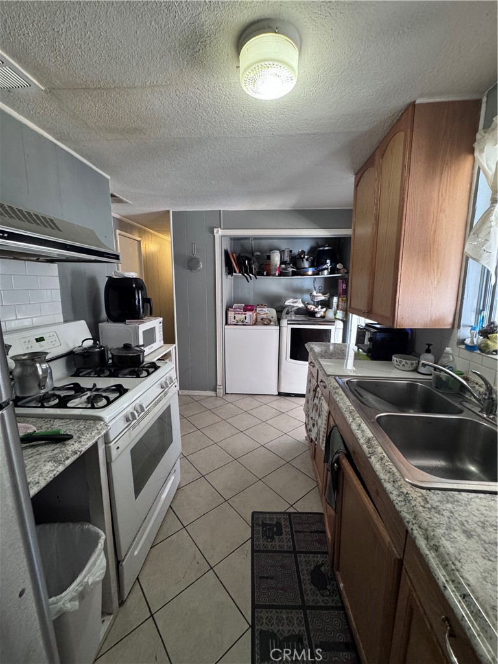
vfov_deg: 102.1
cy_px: 332
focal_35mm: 14
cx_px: 249
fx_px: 269
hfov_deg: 85.7
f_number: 2.2
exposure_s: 1/60
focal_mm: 2.22
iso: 400
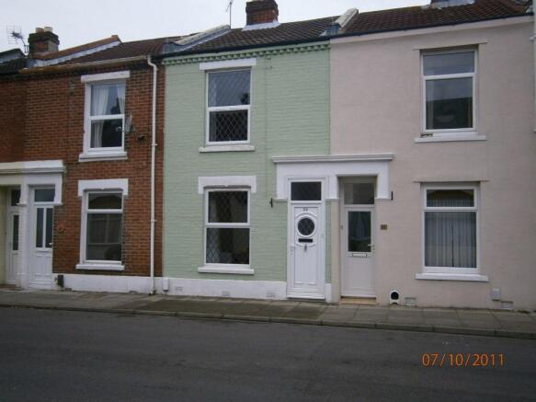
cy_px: 201
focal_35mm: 31
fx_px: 480
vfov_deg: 45.4
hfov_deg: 58.4
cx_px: 268
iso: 80
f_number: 8.3
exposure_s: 1/60
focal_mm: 5.5
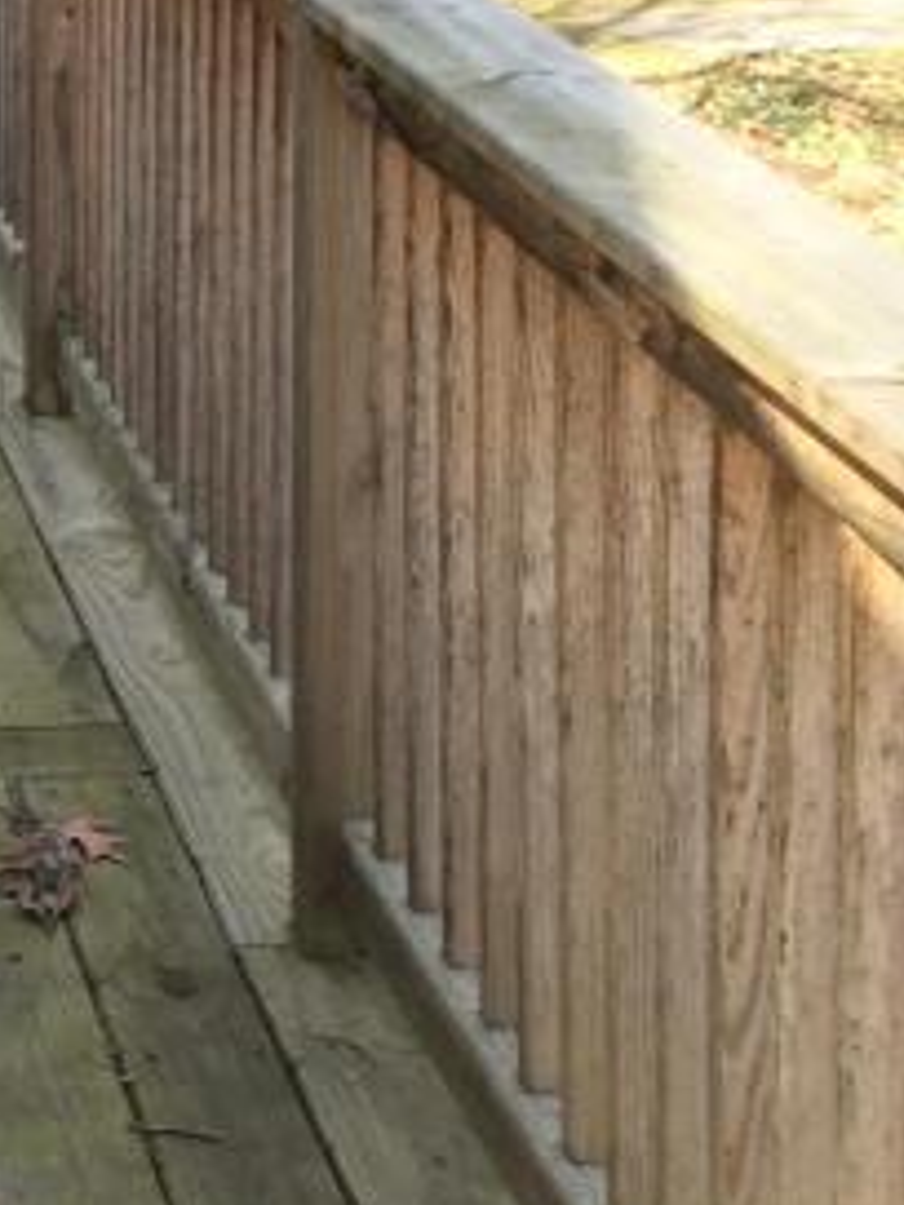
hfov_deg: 12.9
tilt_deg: -10.4
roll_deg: +1.4
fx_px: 3795
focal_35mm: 109
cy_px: 199
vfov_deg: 17.9
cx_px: -439
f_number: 2.2
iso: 32
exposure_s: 1/236
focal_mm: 4.15
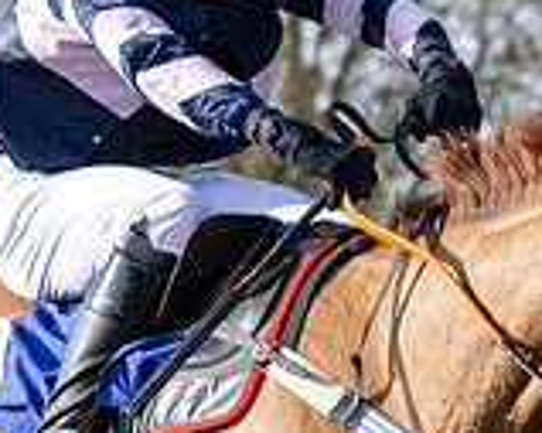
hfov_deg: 3.4
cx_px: 454
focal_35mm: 564
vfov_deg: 2.7
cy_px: 430
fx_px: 9042
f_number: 4
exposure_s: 1/1600
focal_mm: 94
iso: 400
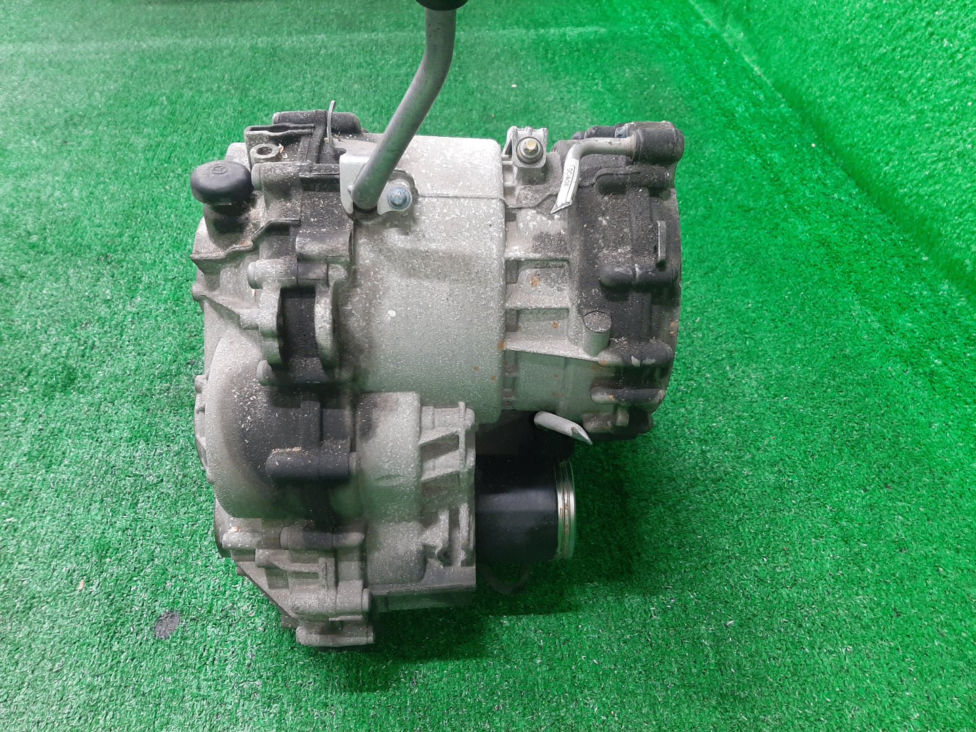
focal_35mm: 26
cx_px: 488
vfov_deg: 53.1
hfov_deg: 67.3
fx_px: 733
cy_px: 366
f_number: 1.7
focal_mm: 3.93
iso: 201
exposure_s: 1/50
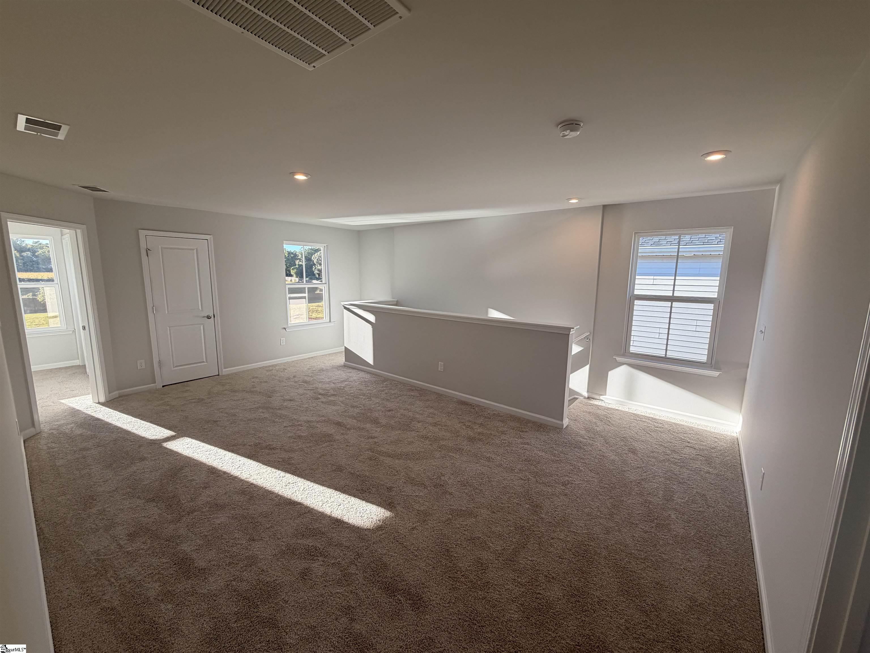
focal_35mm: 14
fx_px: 352
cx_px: 435
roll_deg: +0.1
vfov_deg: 85.7
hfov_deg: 102.1
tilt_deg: -6.3
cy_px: 326
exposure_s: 1/143
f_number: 2.2
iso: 40
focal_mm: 2.22
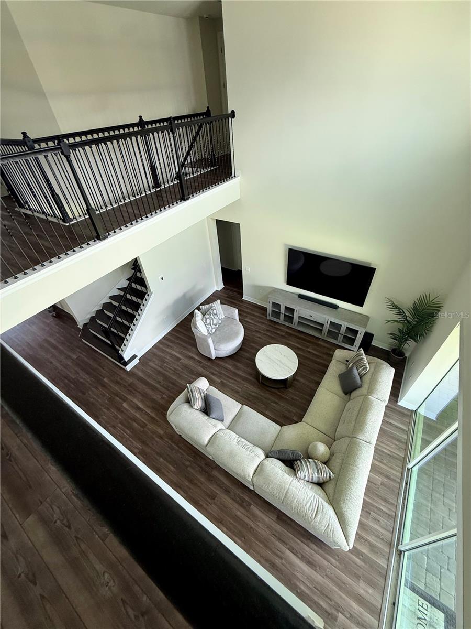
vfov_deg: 102.1
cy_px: 314
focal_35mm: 14
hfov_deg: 85.7
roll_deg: +3.0
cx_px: 236
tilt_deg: -38.8
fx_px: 254
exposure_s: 1/99
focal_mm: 2.22
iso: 160
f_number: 2.2
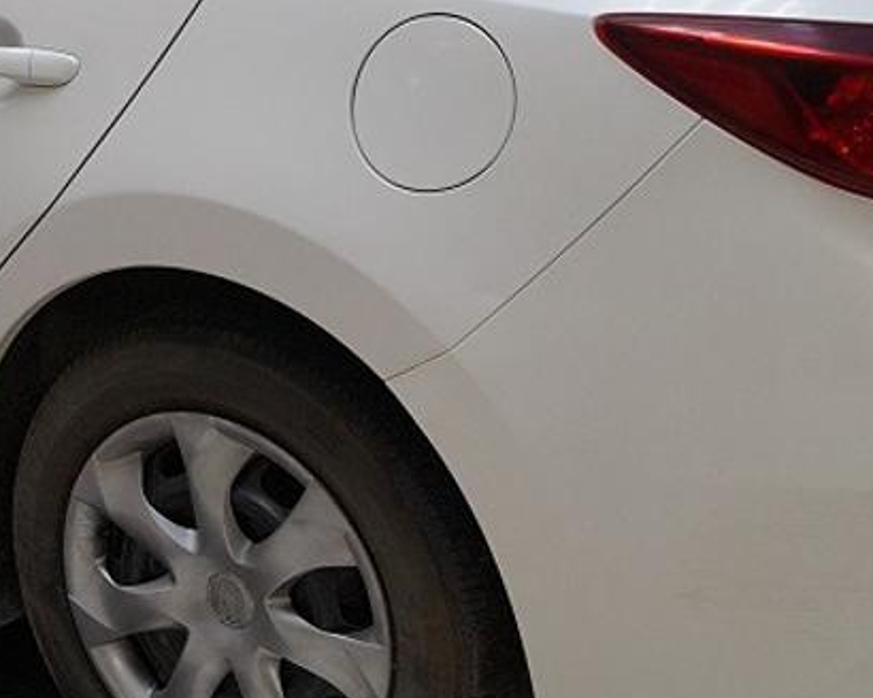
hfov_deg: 23.5
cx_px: 87
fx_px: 2041
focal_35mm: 79
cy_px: 287
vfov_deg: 19.4
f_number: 4
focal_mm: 18
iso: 800
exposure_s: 1/160
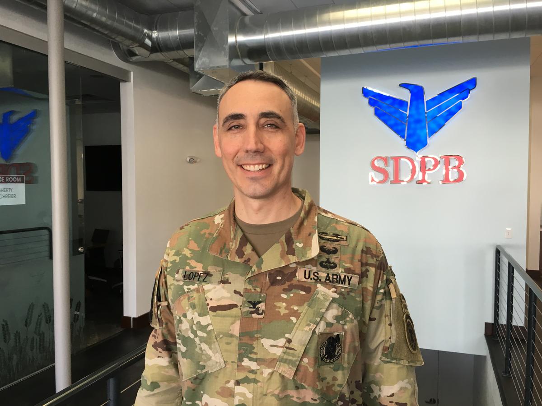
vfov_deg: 48.2
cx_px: 271
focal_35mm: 29
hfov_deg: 61.7
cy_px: 203
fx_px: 454
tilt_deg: -2.3
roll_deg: -0.4
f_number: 2.2
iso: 25
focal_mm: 4.15
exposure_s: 1/30
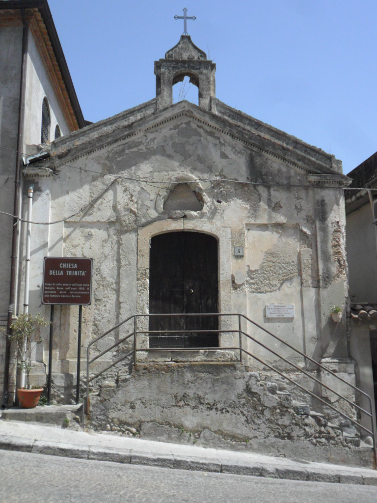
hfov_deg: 38.7
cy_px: 252
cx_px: 188
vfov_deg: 50.1
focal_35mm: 37
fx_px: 537
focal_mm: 6.6
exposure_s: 1/250
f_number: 10.1
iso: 80
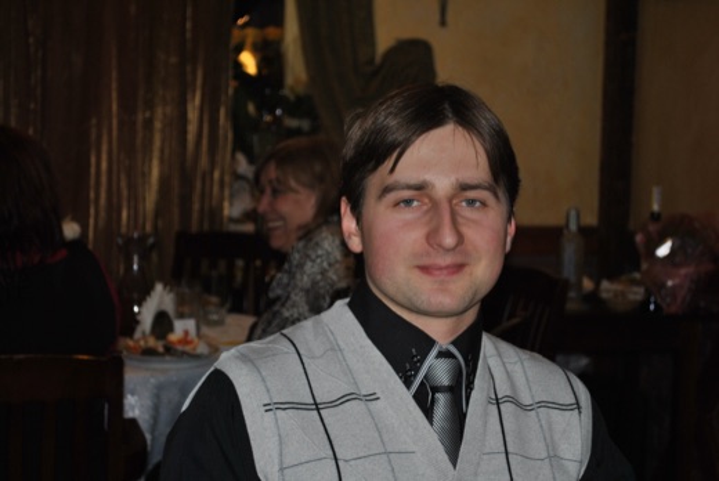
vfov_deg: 16.6
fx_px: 1650
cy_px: 240
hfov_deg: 24.6
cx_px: 360
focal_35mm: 82
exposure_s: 1/60
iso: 200
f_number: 5.6
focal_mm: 55
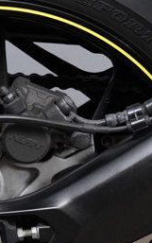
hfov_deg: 3.7
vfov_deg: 5.9
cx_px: 57
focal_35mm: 353
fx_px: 2336
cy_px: 199
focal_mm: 87
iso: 5000
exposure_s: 1/80
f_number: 9
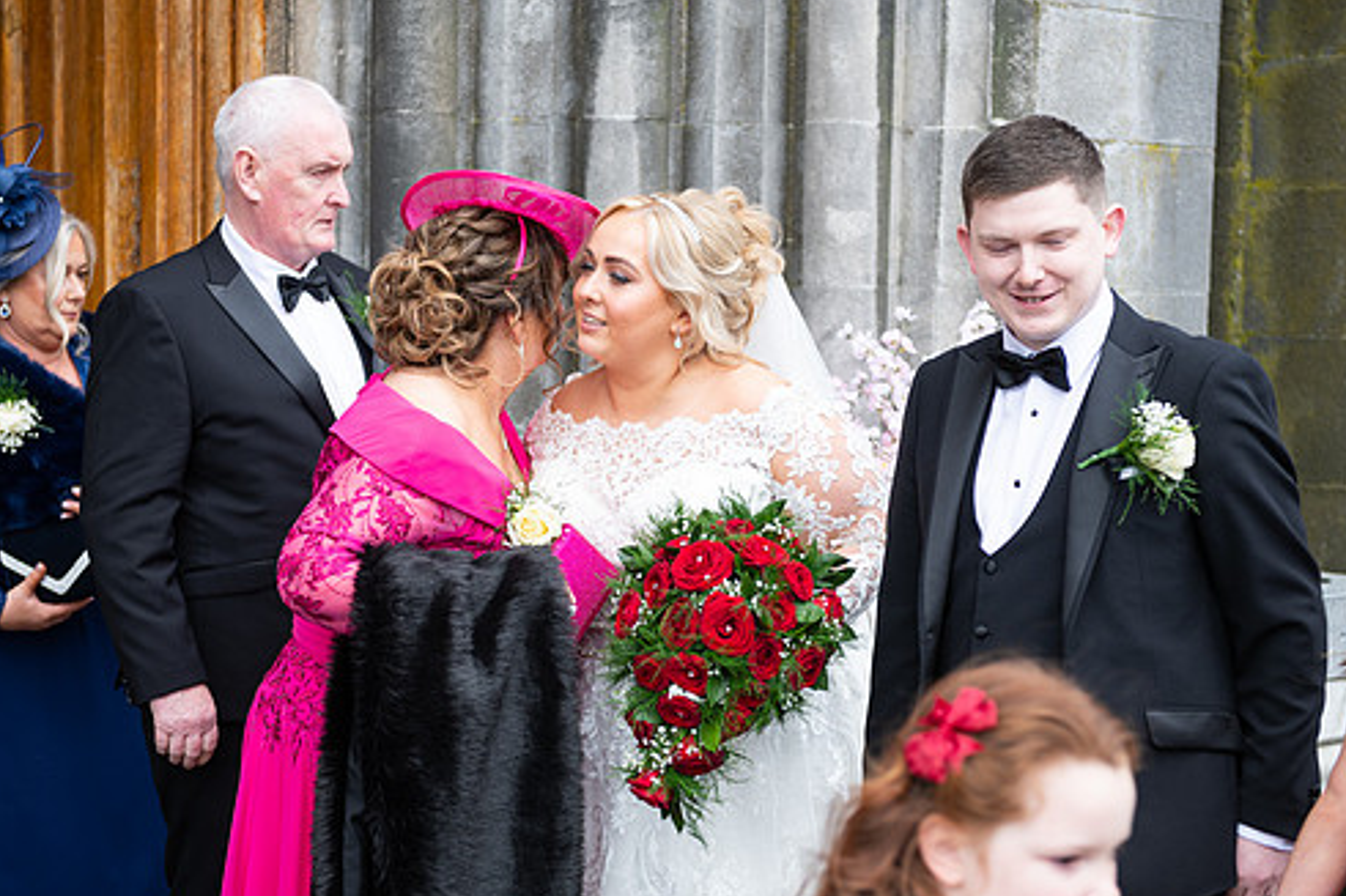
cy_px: 475
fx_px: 2429
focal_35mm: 65
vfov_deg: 20.9
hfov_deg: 31.0
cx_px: 699
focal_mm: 55
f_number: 3.5
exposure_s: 1/160
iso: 125
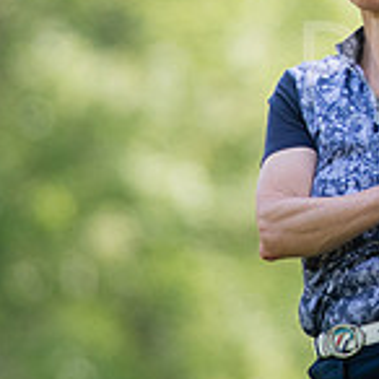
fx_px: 18878
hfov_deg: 1.1
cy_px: -56
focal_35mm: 1524
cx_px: 639
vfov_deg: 1.2
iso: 640
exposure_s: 1/1600
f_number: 4.5
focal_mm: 300
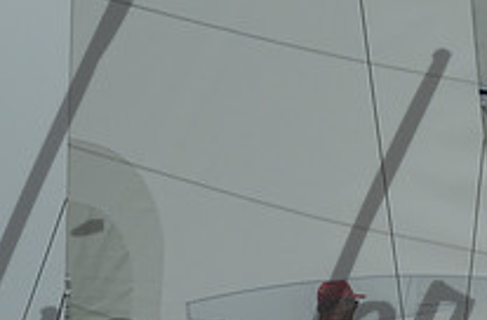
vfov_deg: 1.9
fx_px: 9440
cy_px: 212
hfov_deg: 3.0
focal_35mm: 701
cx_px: 448
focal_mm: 200
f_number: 9
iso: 800
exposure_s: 1/2500
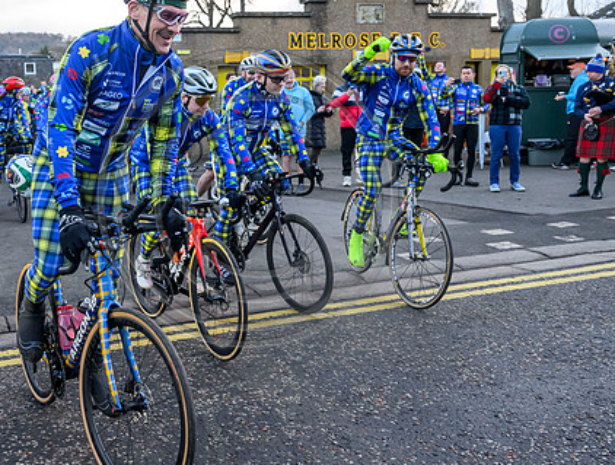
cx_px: 150
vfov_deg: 36.7
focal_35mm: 39
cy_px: 168
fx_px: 695
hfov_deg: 46.0
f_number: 4.5
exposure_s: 1/400
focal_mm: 24
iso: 2500
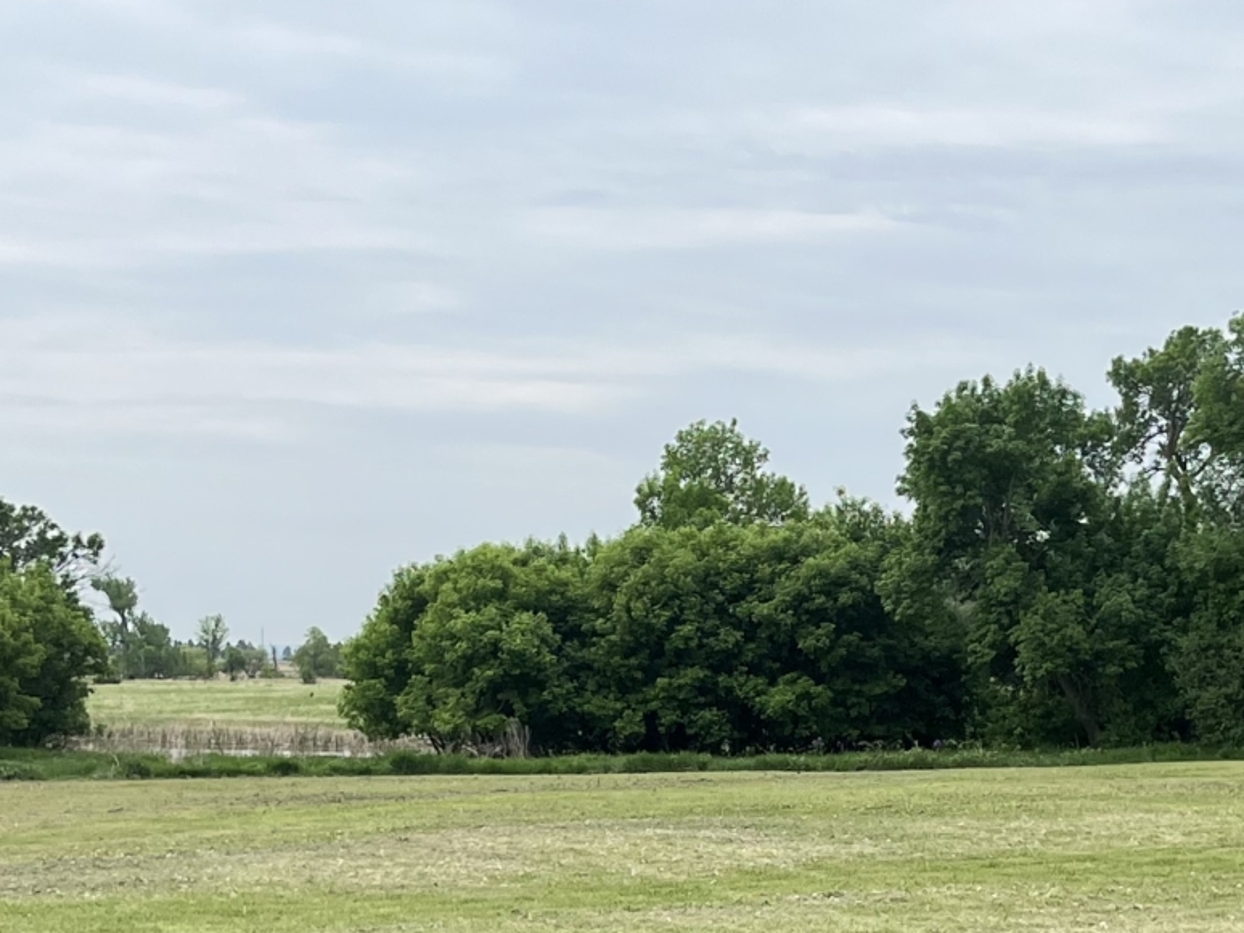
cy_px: 960
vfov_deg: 16.7
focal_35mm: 86
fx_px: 3090
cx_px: 852
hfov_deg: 22.6
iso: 50
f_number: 1.6
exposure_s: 1/3049
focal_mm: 5.1
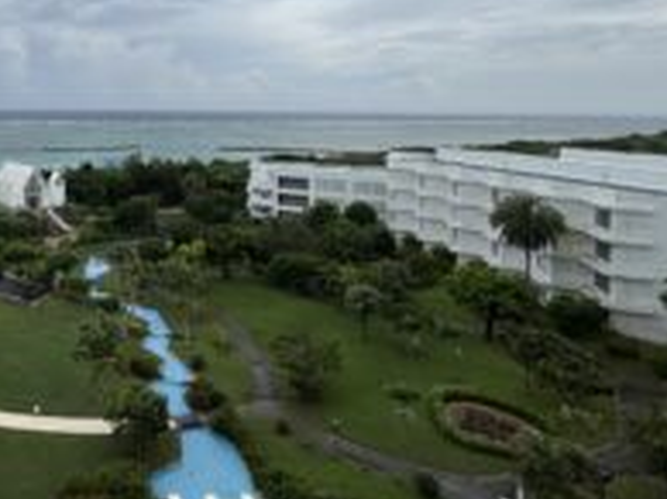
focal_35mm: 26
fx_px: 500
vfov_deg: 50.2
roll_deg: -0.1
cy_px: 110
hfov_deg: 57.5
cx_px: 62
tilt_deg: +0.3
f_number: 2.2
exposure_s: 1/1927
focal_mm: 2.22
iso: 50
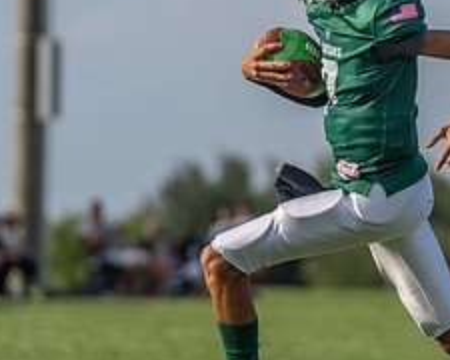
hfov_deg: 4.2
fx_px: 6140
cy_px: 97
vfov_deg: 3.4
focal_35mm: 461
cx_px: 302
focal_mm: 148
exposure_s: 1/2500
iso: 100
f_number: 2.8
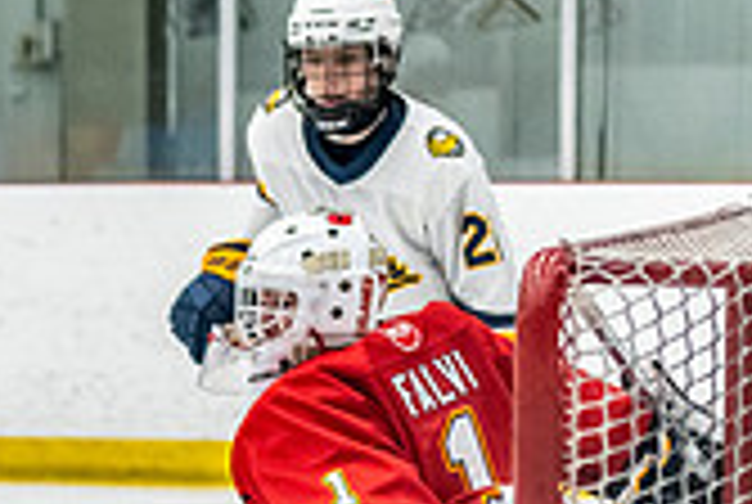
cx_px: -738
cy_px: 727
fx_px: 6592
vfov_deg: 4.4
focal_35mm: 315
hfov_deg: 6.3
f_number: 2.8
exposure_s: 1/800
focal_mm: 70
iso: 3200
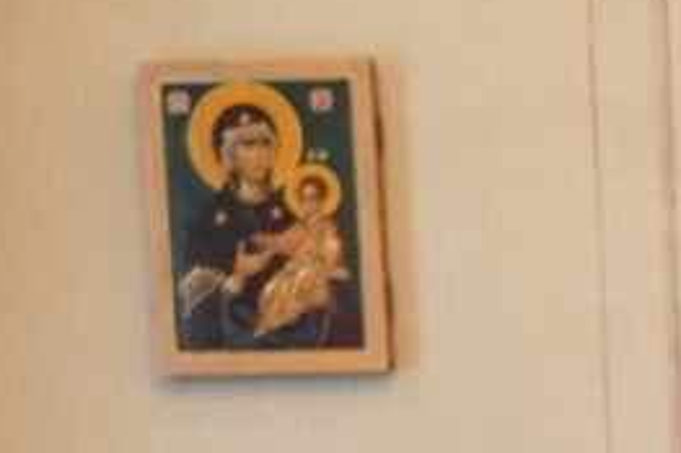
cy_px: 1224
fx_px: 4310
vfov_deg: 5.7
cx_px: 1807
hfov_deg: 8.1
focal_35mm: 228
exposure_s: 1/160
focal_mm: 39
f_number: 4
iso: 2000
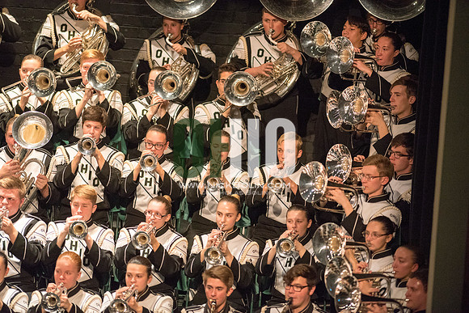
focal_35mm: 300
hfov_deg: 6.9
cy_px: 156
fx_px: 3909
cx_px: 234
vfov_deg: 4.6
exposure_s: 1/500
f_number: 2.8
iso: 4000
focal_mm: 300
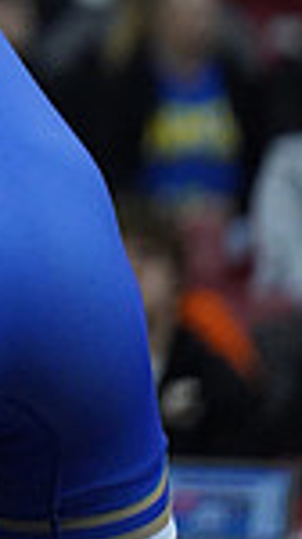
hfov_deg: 2.0
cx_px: -680
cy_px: -84
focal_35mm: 609
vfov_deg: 3.5
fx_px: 8699
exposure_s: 1/1250
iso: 6400
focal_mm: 150
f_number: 2.8
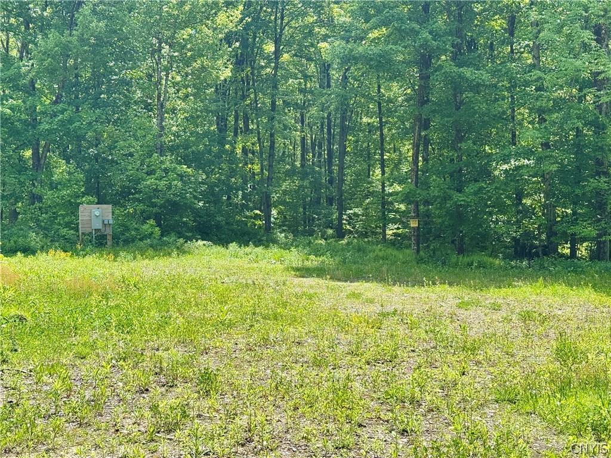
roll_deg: +1.0
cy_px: 229
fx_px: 847
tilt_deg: -1.7
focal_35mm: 48
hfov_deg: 39.7
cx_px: 306
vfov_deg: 30.3
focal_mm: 6.76
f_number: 1.78
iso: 64
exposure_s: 1/1923
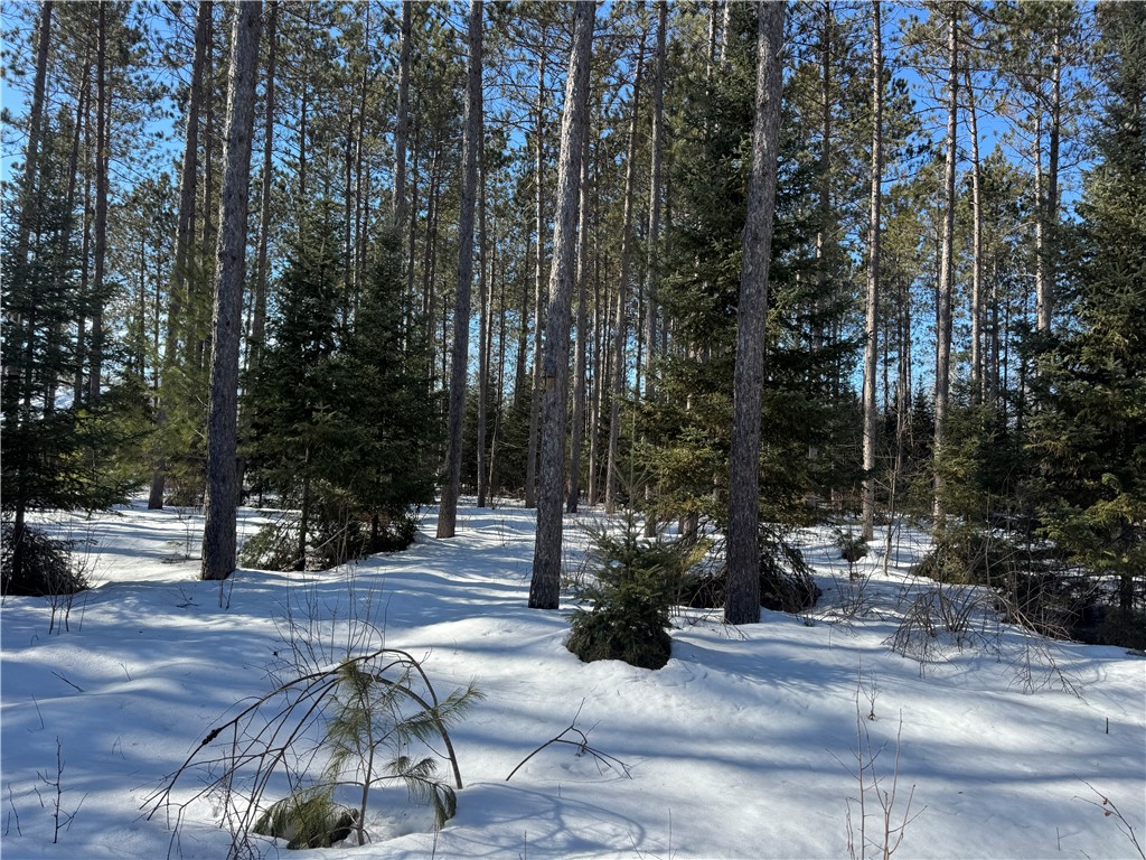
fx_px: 795
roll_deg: -1.8
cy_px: 430
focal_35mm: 24
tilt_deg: +2.5
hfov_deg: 71.6
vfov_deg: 56.8
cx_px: 573
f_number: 1.78
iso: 80
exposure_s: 1/2041
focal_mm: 6.76
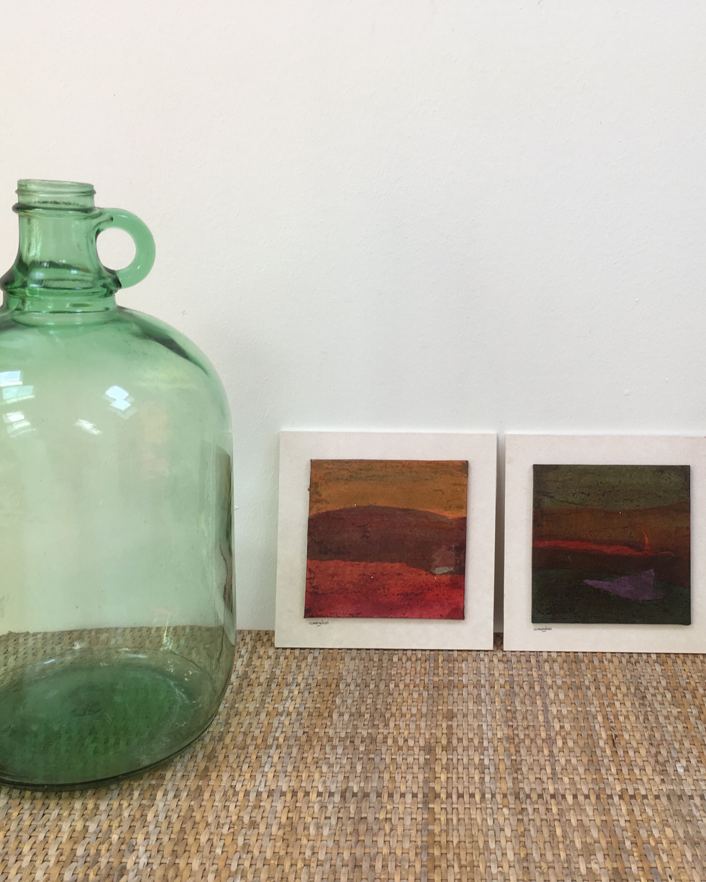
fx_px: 992
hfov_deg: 38.7
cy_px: 439
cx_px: 470
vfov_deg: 47.9
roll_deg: -1.2
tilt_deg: -16.9
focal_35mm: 38
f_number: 2.2
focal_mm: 4.15
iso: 25
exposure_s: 1/50
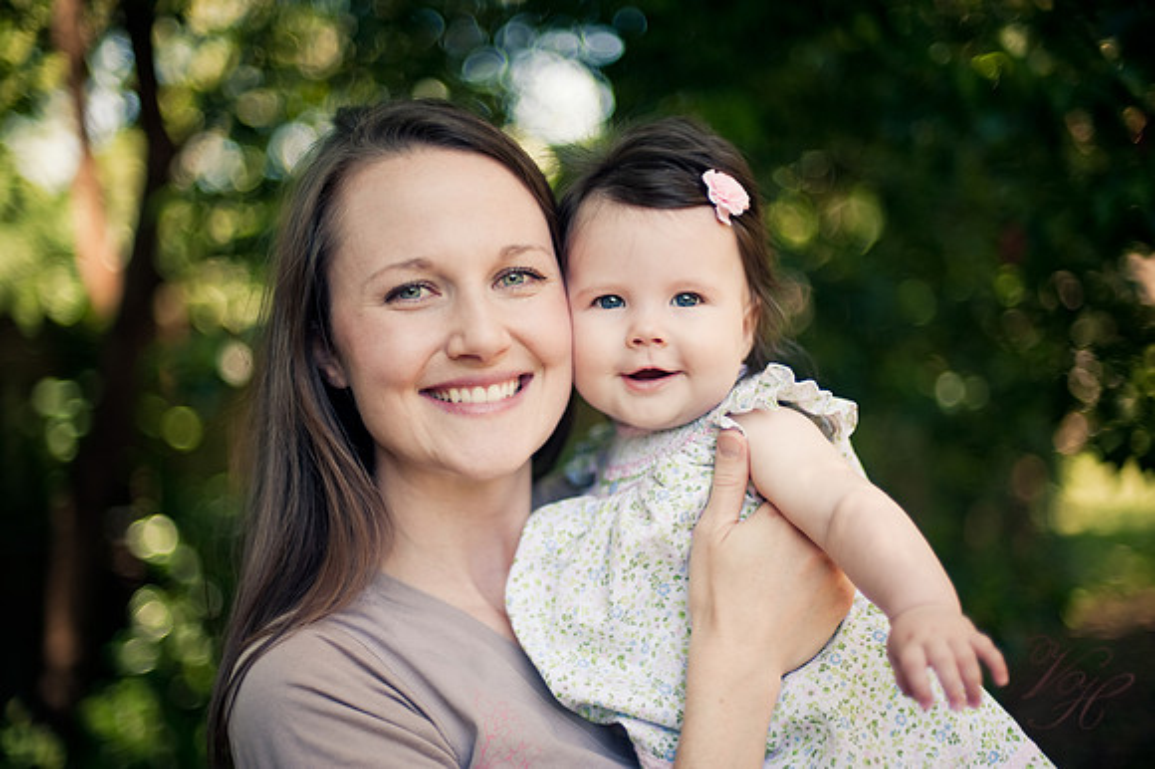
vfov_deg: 27.0
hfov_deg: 39.6
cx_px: 578
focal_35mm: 50
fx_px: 1603
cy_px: 384
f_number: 1.4
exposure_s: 1/800
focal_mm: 50
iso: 200
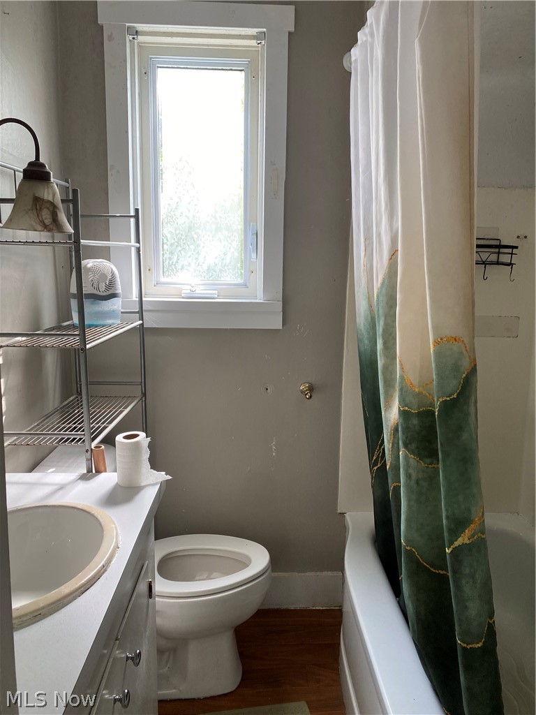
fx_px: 537
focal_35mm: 26
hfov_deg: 53.1
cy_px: 358
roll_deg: -1.2
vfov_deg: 67.3
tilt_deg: -8.2
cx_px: 268
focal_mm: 4.25
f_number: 1.8
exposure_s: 1/119
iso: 125
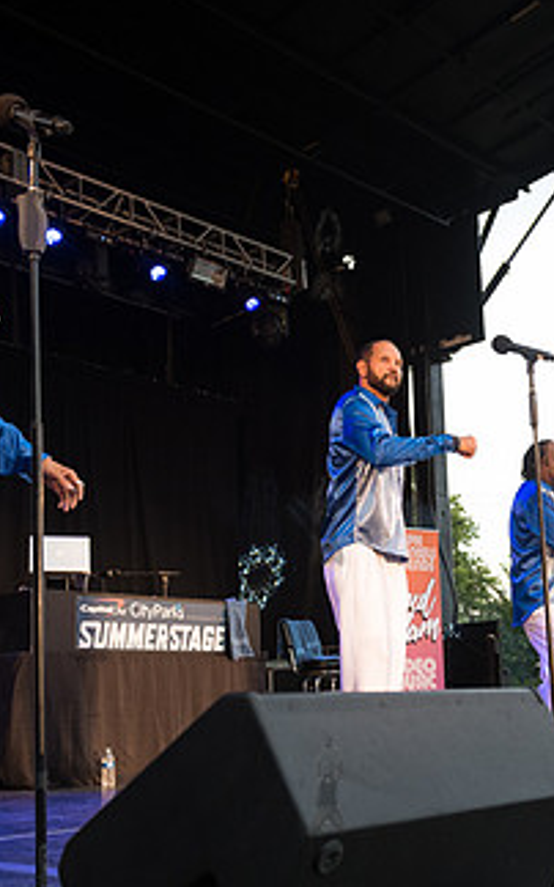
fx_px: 1062
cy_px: 518
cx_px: 326
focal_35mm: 44
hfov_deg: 29.2
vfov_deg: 45.1
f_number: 3.5
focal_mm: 24
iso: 1250
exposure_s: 1/320
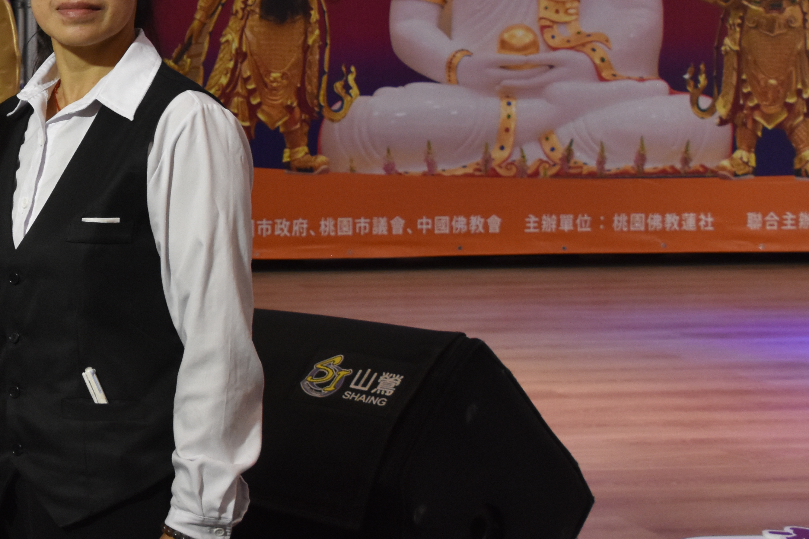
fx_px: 2112
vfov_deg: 14.4
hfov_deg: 20.7
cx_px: -79
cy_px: 79
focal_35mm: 94
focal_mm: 28
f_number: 7.1
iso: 1600
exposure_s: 1/200
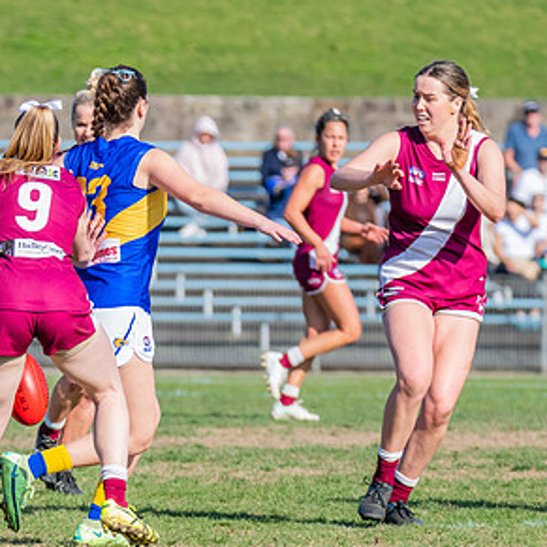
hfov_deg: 2.5
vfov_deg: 2.5
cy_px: 382
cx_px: -132
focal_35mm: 712
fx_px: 12729
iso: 800
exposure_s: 1/1600
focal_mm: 300
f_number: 8
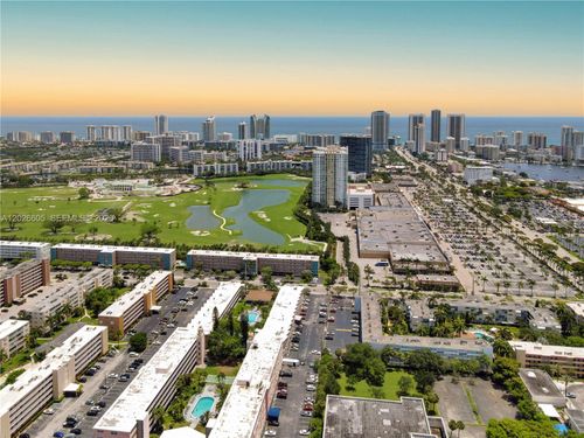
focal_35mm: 24
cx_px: 292
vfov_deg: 56.8
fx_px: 405
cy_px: 219
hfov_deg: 71.6
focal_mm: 4.5
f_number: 2.8
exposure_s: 1/800
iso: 100
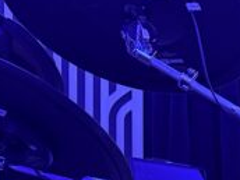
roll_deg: +1.6
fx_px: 742
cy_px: 315
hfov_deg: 16.6
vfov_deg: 12.7
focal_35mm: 107
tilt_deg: -0.5
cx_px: 366
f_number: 1.78
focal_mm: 6.76
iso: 800
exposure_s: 1/30
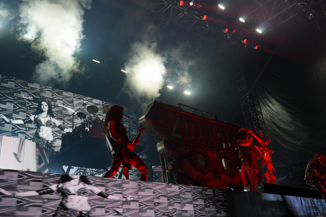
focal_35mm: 35
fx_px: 317
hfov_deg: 54.4
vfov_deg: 37.9
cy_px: 108
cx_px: 163
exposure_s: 1/60
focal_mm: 35
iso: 100
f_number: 4.5
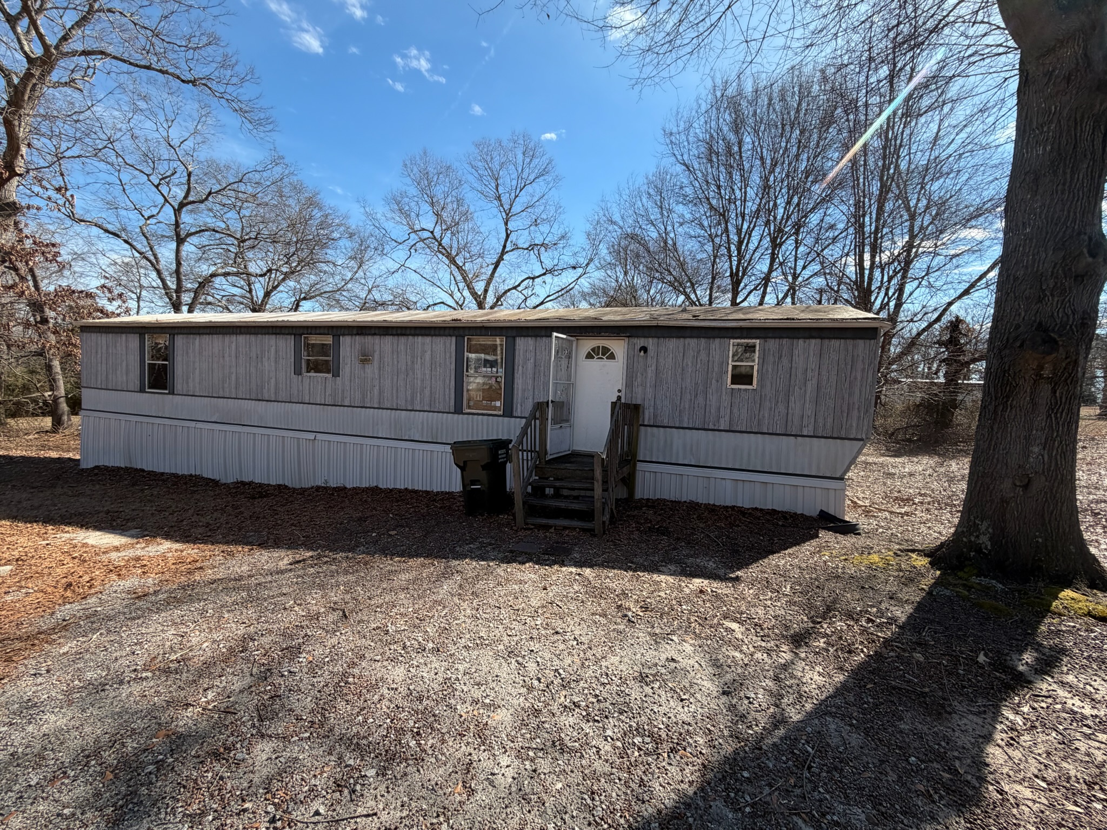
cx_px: 554
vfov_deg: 85.7
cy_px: 415
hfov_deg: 102.1
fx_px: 448
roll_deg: -2.0
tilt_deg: -3.5
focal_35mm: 14
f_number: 2.2
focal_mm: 2.22
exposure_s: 1/770
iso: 40
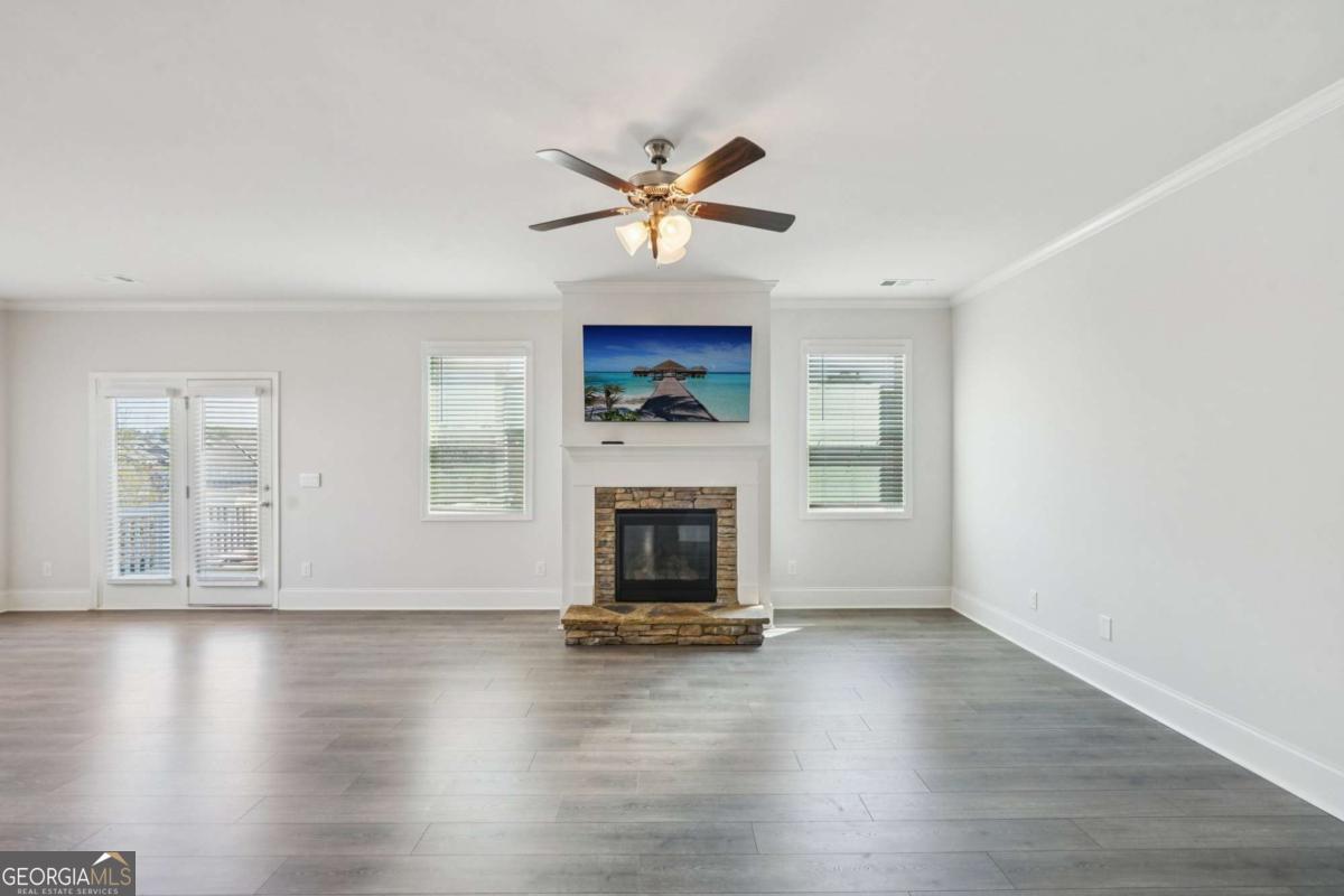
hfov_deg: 96.7
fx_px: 597
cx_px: 672
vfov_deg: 73.7
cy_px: 448
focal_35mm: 16
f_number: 8
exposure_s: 1/25
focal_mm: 16
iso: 400
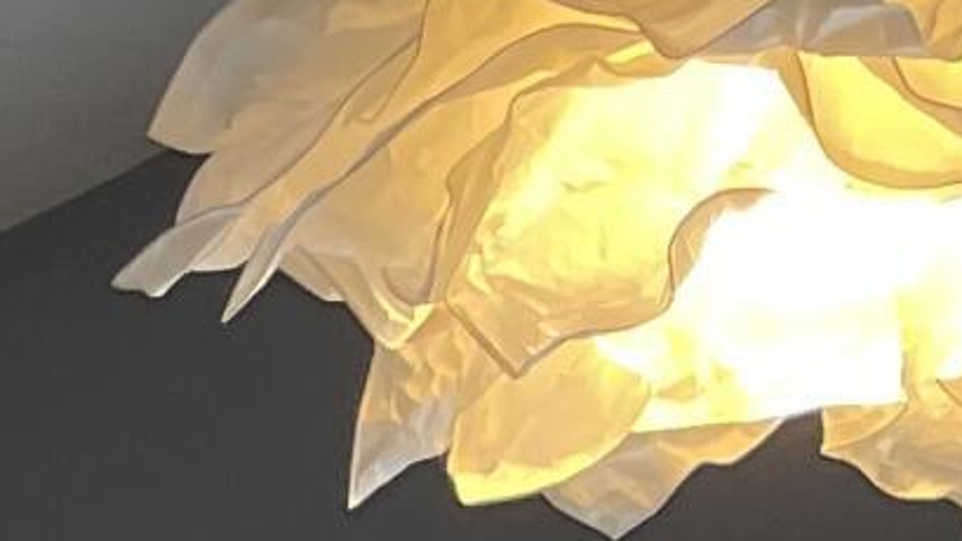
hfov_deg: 9.4
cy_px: 2552
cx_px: -1519
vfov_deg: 5.1
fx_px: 5101
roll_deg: -0.8
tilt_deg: -6.9
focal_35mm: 200
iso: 125
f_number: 1.6
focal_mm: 5.1
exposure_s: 1/120
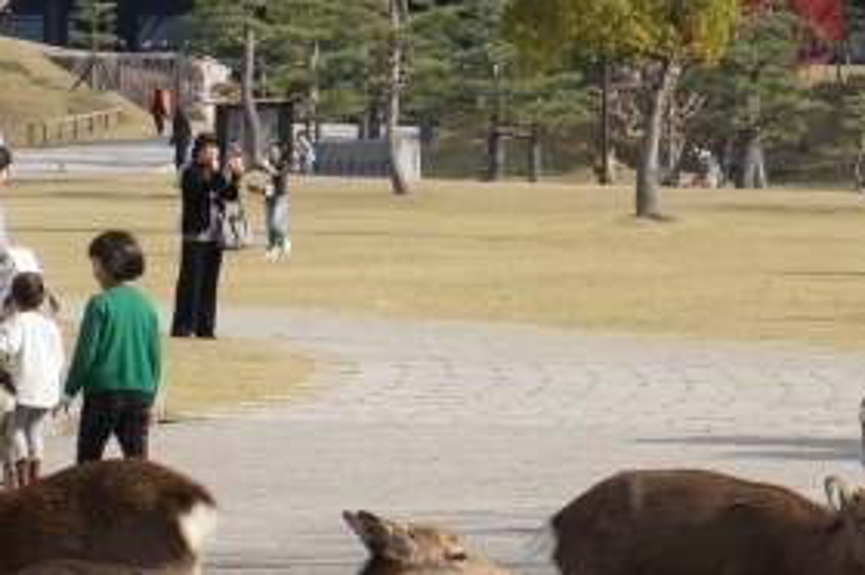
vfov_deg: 4.7
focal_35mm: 295
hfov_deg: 7.0
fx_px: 7075
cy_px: 325
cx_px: 995
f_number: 9
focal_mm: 55
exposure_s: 1/320
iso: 200
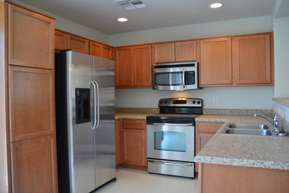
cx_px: 144
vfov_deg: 43.6
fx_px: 241
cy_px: 96
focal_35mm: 30
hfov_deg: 61.9
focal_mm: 20
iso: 400
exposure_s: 1/60
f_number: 4
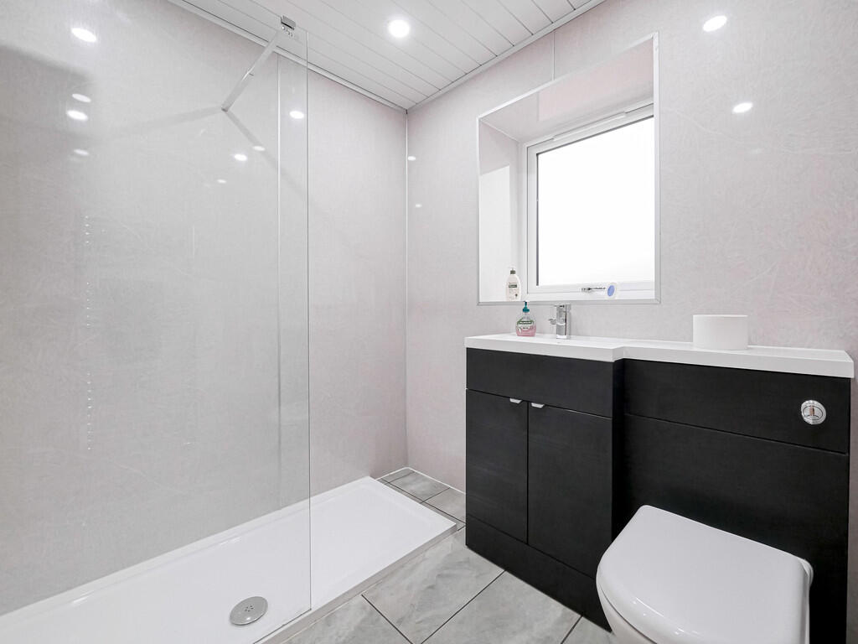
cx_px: 429
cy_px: 322
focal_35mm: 14
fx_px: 347
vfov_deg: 85.7
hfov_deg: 102.1
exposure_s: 1/125
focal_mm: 7
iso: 1250
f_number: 4
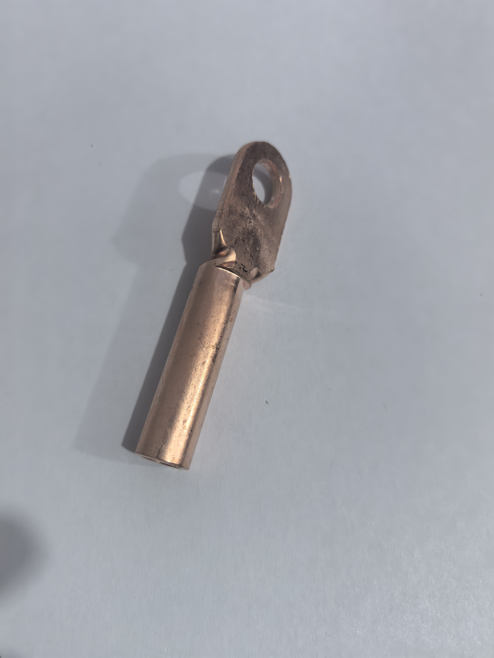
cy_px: 329
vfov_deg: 65.3
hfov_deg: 51.4
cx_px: 247
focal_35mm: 27
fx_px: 514
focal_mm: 6.98
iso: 4000
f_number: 2
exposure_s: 1/949
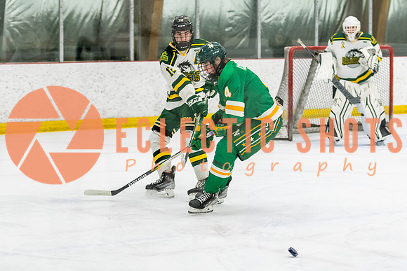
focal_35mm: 126
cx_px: 225
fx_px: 1428
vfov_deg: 10.9
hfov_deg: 16.2
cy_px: 109
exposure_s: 1/800
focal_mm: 85
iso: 3200
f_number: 2.8
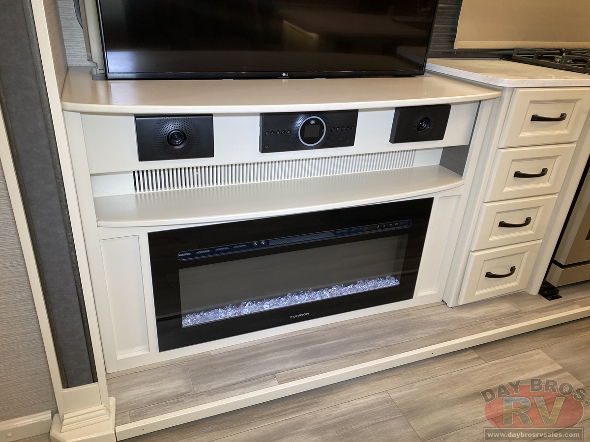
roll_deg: -3.4
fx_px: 443
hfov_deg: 67.3
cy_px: 221
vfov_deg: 53.1
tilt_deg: -25.7
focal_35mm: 26
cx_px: 295
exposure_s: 1/121
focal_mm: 4.25
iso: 125
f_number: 1.8
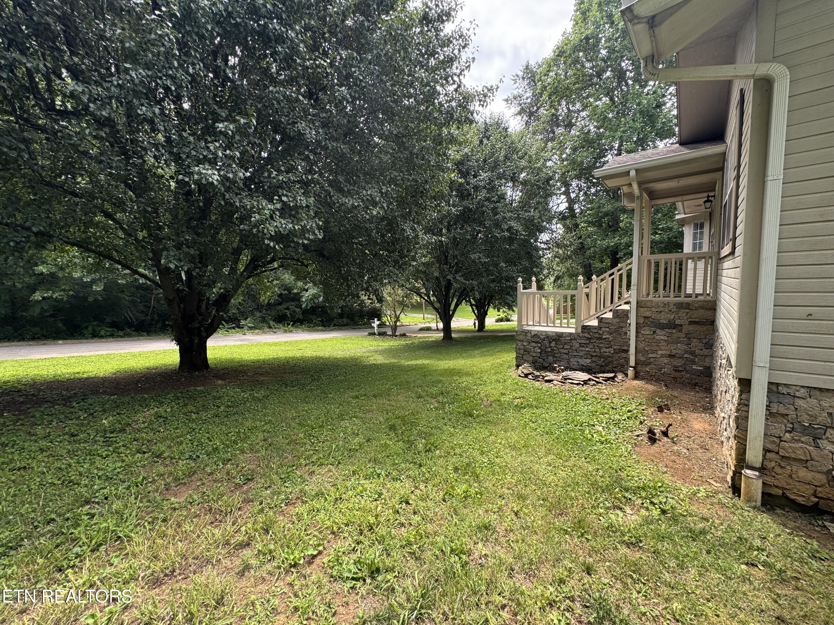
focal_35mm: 14
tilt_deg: -4.4
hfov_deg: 102.1
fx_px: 337
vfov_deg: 85.7
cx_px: 417
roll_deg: +1.4
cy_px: 312
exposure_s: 1/241
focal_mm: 2.22
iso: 40
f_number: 2.2
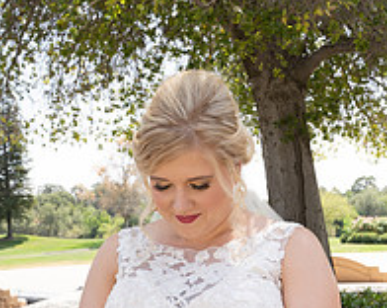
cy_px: 288
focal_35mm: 54
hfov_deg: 34.7
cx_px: 227
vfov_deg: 26.9
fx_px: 617
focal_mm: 25
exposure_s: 1/200
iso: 500
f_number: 10
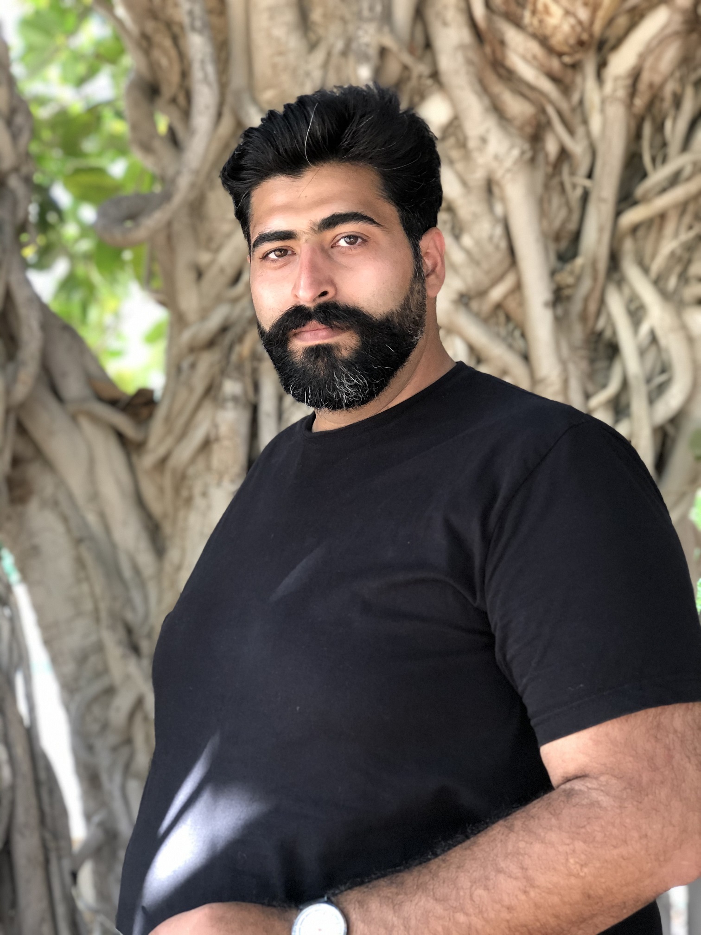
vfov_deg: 33.8
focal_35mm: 57
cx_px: 350
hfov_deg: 25.7
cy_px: 468
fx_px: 1539
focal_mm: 6.6
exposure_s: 1/30
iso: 80
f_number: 2.8
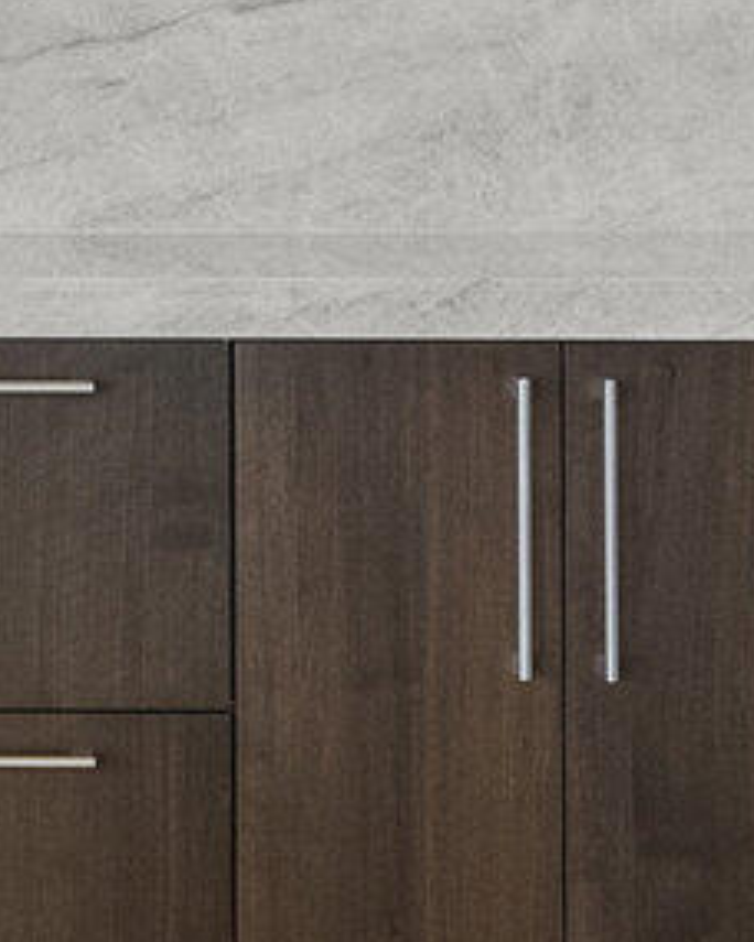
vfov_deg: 12.0
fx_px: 4407
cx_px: -241
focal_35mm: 158
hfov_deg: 9.6
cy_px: -112
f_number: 8
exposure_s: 1/125
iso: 2000
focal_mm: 24
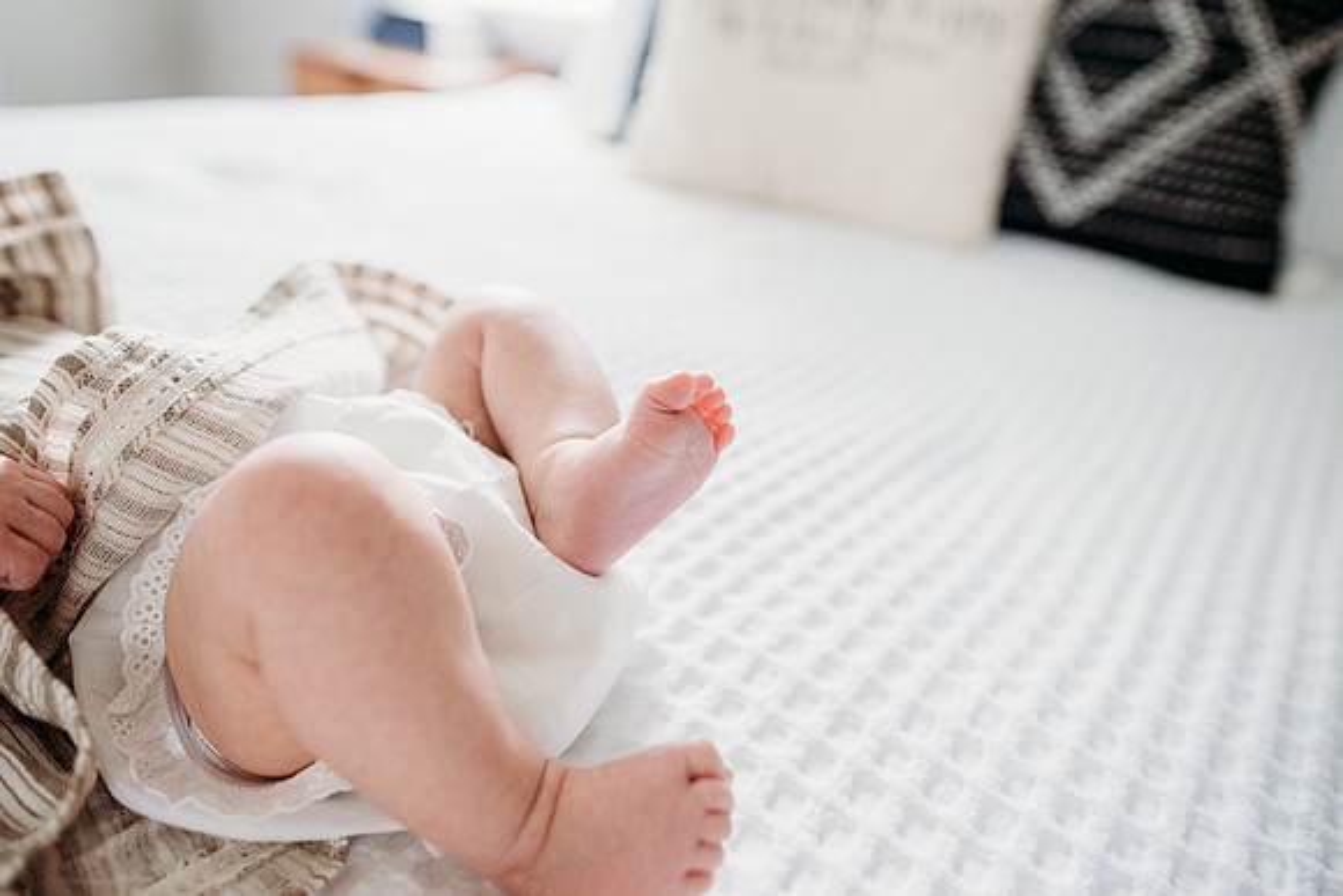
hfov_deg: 73.7
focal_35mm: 24
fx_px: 896
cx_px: 672
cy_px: 448
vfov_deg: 53.2
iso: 800
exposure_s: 1/200
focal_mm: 24
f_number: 2.5
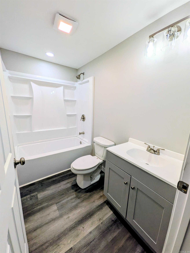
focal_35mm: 14
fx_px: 102
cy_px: 126
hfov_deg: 85.7
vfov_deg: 102.1
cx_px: 95
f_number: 2.2
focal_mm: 1.85
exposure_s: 1/120
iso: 37
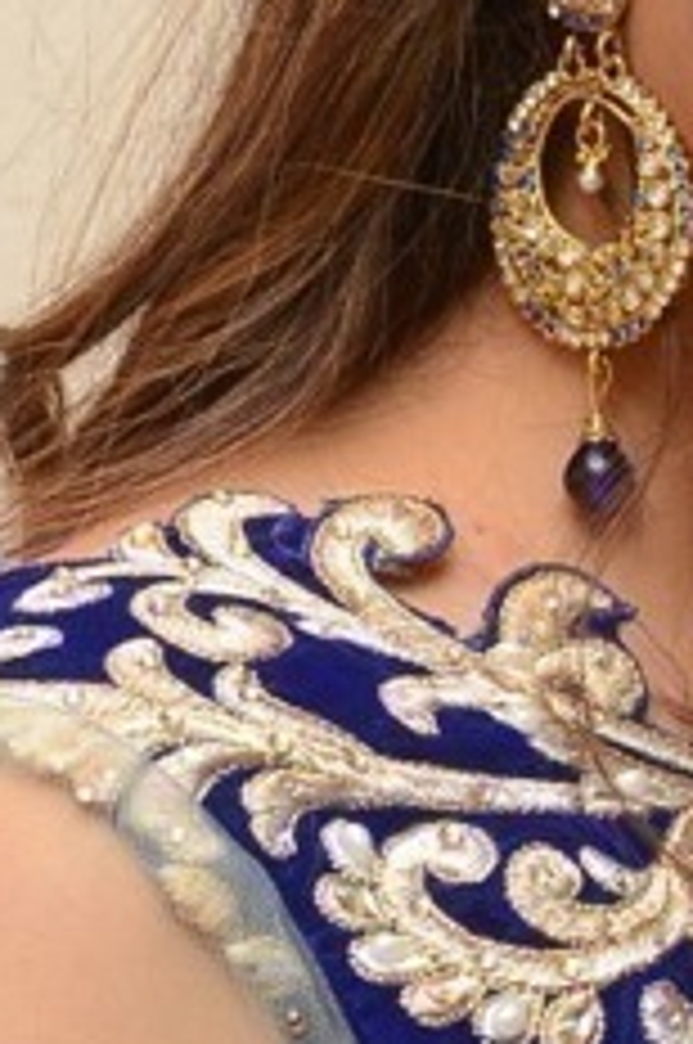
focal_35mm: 328
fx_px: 9499
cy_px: 1204
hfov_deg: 4.2
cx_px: 981
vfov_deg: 6.3
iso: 1000
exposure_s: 1/100
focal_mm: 42
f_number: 6.3
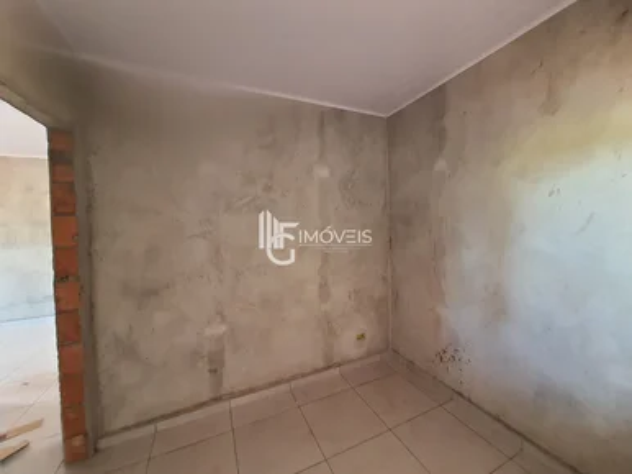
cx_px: 316
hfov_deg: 106.2
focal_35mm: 13
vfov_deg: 89.9
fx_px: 237
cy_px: 237
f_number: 2.2
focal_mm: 1.74
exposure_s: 1/40
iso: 320
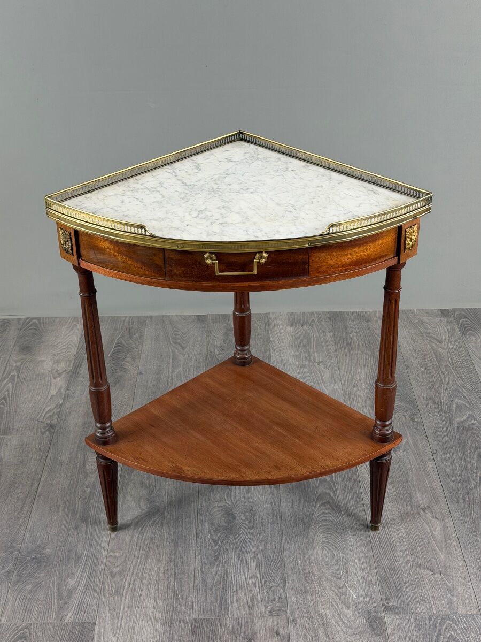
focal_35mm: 48
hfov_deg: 30.3
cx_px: 240
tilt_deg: -30.8
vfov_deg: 39.7
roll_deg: +0.3
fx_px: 889
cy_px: 321
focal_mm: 6.76
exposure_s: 1/50
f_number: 1.78
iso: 64
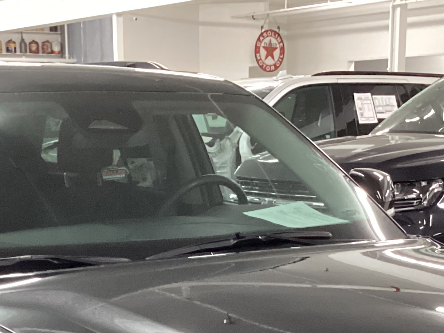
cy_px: 437
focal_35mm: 83
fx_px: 1064
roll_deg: -0.3
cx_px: 184
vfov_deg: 16.7
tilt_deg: -20.1
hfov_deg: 23.5
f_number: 2.4
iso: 400
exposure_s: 1/40
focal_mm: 3.3
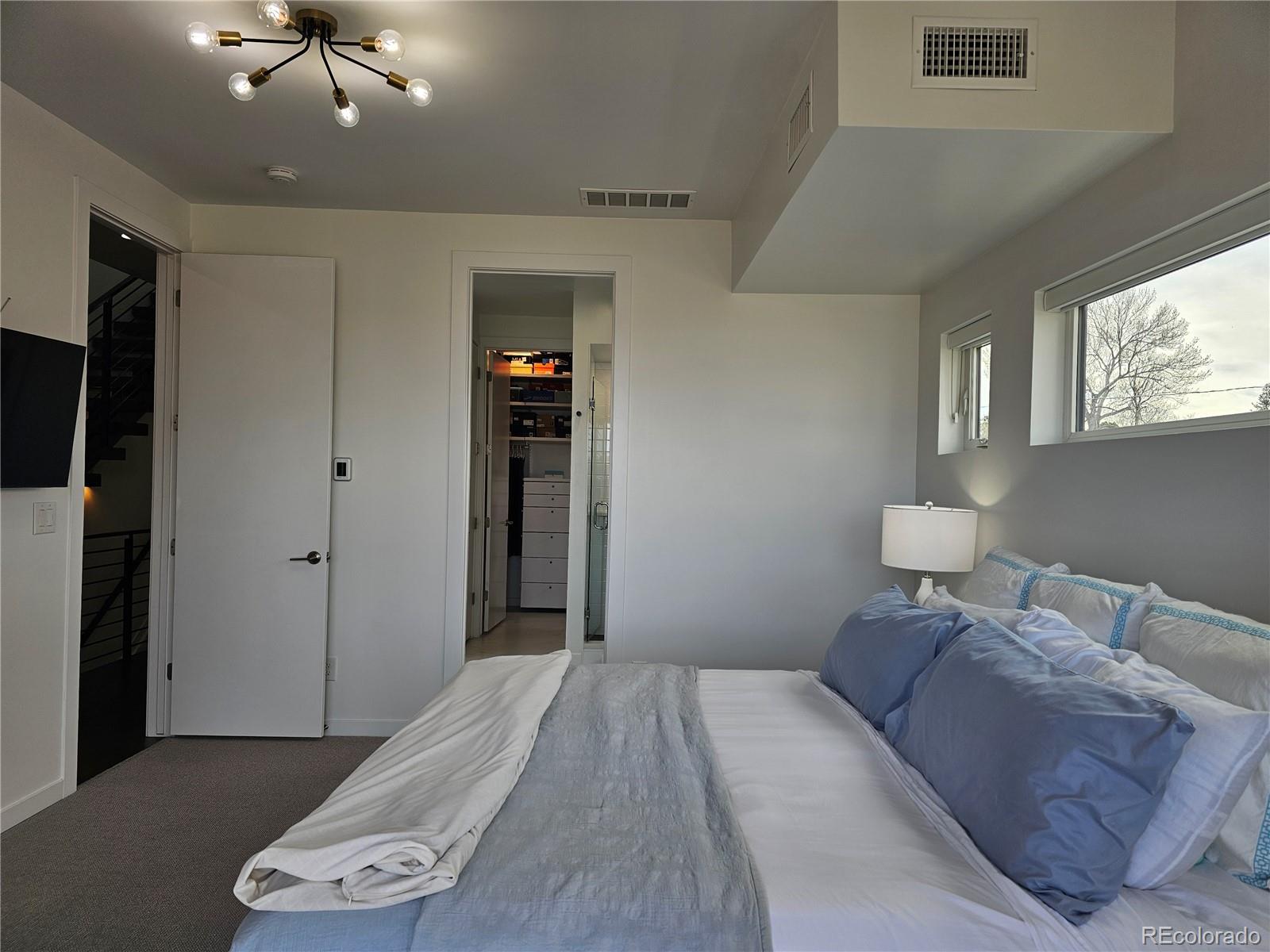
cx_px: 635
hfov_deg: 73.9
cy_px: 476
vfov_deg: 58.9
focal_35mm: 23
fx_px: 844
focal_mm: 6.3
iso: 16
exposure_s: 1/120
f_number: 1.7
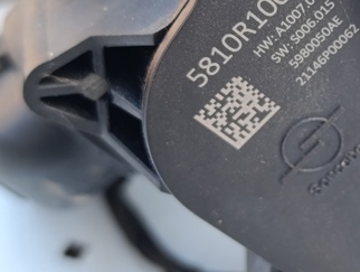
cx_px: 316
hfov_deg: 21.1
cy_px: 95
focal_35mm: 91
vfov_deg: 16.3
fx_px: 949
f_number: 1.6
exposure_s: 1/99.9
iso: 250
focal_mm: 6.14
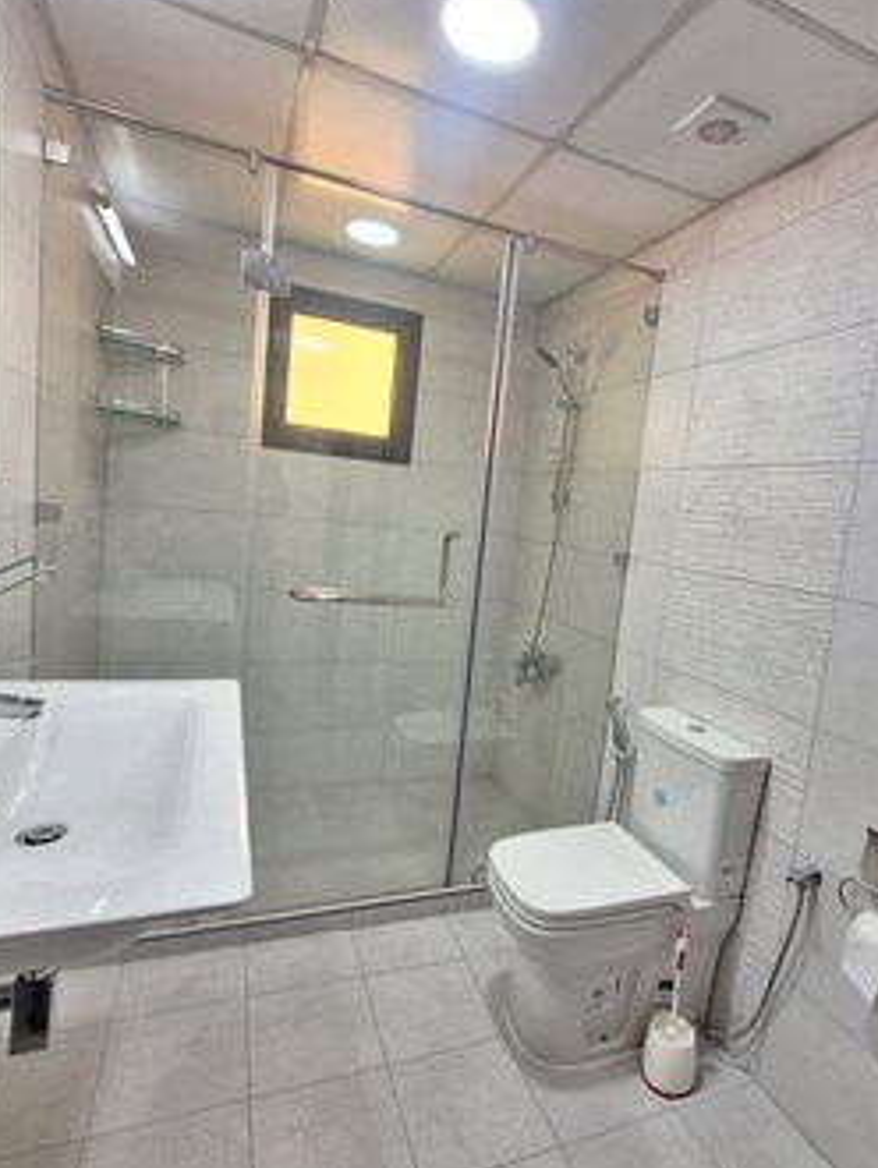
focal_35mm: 18
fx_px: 608
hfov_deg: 71.2
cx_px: 508
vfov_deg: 87.7
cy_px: 582
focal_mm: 1.74
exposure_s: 1/33
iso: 160
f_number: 2.2
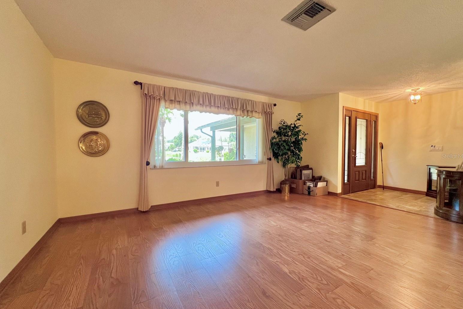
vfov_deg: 81.2
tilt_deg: -1.1
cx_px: 230
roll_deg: +0.2
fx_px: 180
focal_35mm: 14
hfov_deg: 104.3
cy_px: 156
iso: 160
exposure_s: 1/120
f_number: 1.8
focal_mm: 1.57
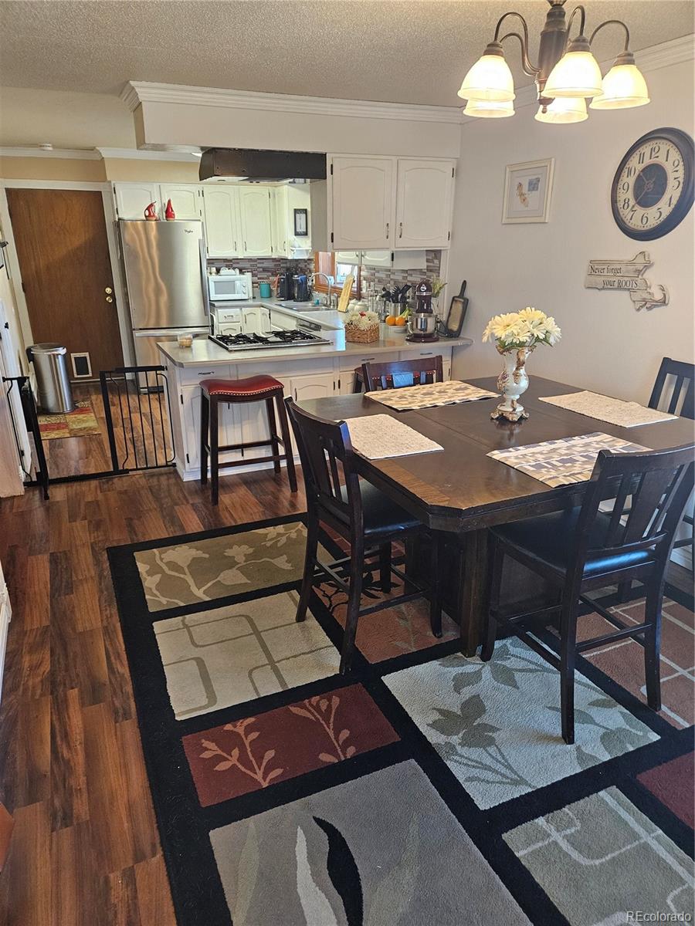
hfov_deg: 58.9
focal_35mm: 23
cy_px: 463
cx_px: 348
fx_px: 616
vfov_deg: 73.9
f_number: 1.8
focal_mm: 5.4
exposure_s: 1/120
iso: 400
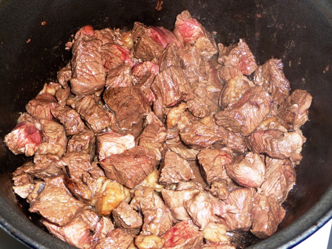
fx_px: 480
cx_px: 166
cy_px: 124
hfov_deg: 38.2
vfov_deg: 29.1
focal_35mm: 50
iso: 100
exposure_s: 1/30
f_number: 4.2
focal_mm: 8.5
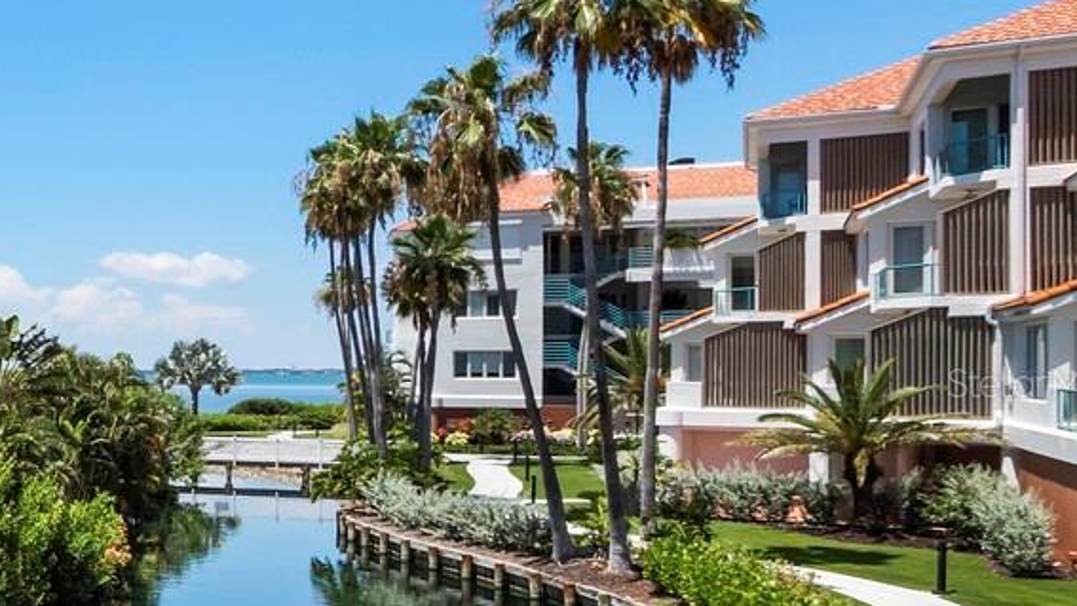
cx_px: -391
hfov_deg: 32.4
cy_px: 382
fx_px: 1228
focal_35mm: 43
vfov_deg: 27.6
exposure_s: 1/400
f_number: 11
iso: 320
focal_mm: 7
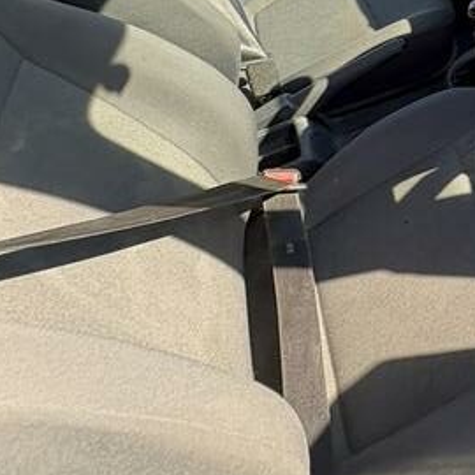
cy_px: -44
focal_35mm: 41
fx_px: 637
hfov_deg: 35.0
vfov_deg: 35.2
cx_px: 526
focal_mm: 2.22
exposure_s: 1/99
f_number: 2.2
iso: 40
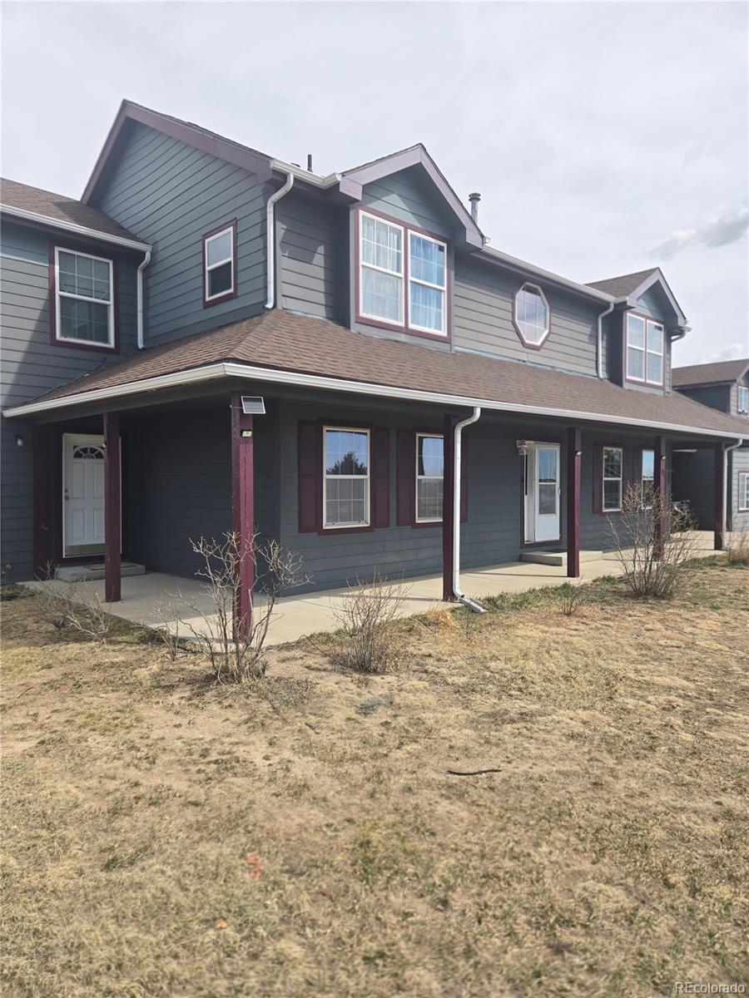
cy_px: 499
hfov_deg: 58.9
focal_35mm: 23
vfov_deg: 73.9
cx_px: 374
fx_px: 664
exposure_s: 1/1441
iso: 25
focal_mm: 5.4
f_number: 1.8
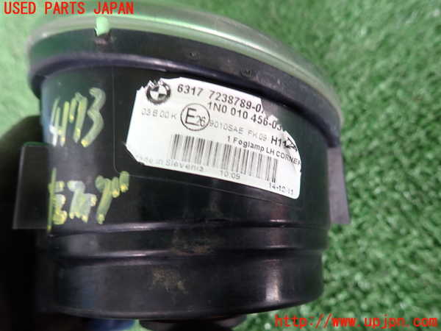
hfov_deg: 69.4
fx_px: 318
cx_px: 220
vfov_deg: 54.9
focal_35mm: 25
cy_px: 166
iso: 200
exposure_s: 1/30
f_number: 2
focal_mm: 4.5
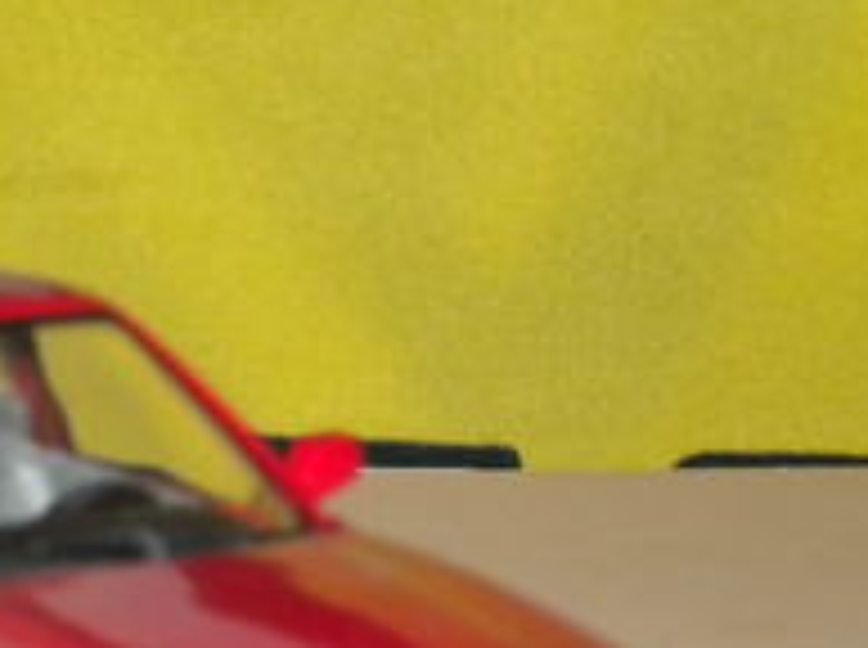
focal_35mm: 218
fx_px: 5456
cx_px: 67
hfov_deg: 9.1
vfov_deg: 6.8
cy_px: 621
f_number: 5.9
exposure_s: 1/60
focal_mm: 18.9
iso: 400
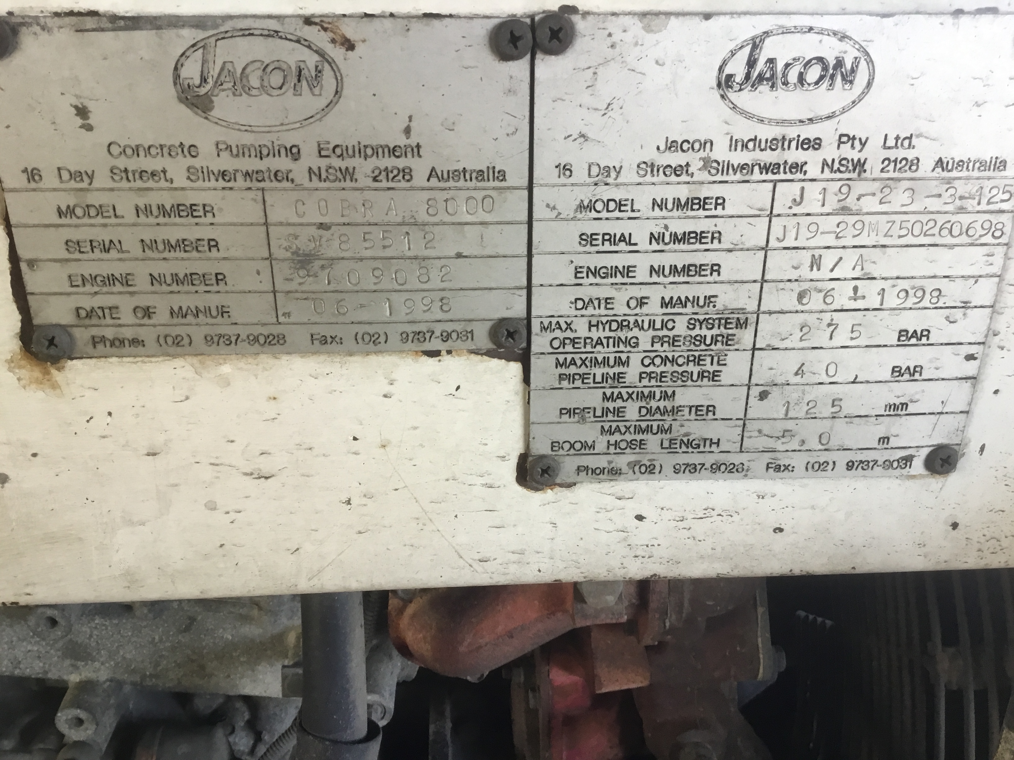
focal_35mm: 31
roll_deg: -2.2
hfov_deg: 58.4
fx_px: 908
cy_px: 380
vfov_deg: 45.4
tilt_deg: -25.1
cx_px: 507
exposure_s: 1/33
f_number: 2.4
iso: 32
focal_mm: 3.3
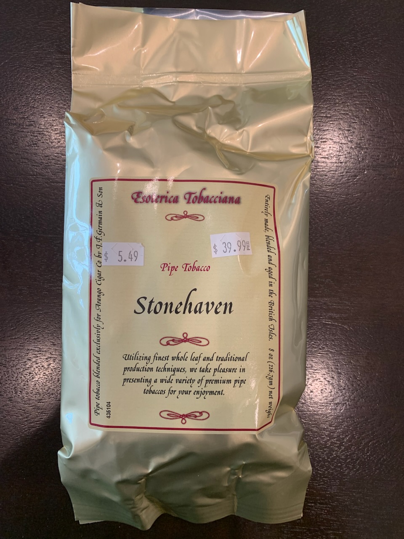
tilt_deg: -87.9
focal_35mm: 26
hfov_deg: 53.1
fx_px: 405
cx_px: 202
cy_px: 270
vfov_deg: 67.3
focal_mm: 4.25
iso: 100
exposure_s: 1/60
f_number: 1.8
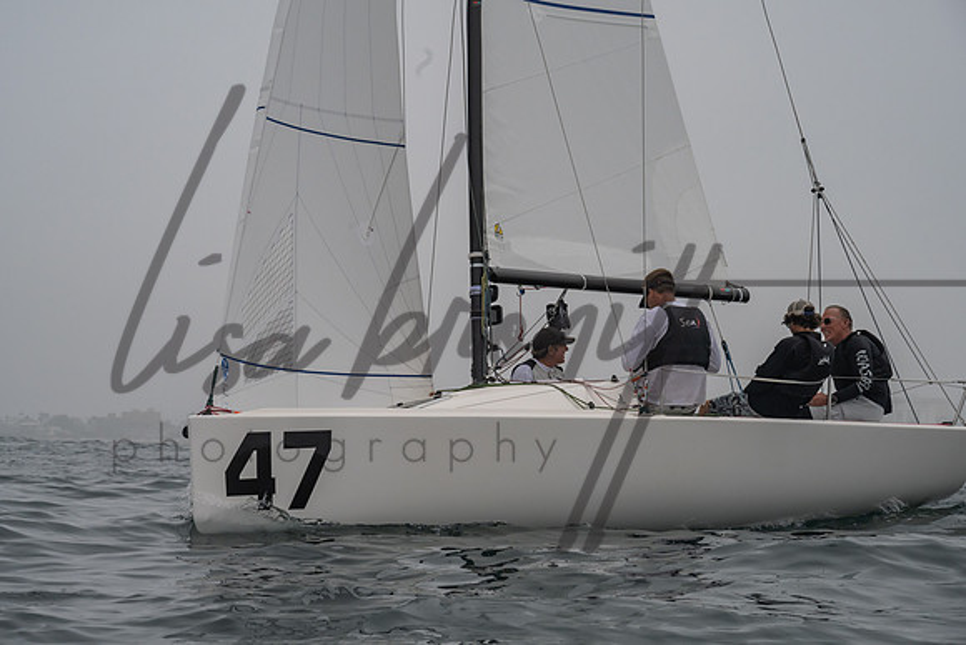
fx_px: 3219
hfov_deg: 17.1
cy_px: 321
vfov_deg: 11.4
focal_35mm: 120
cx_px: 468
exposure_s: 1/2000
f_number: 11
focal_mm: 115
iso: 800
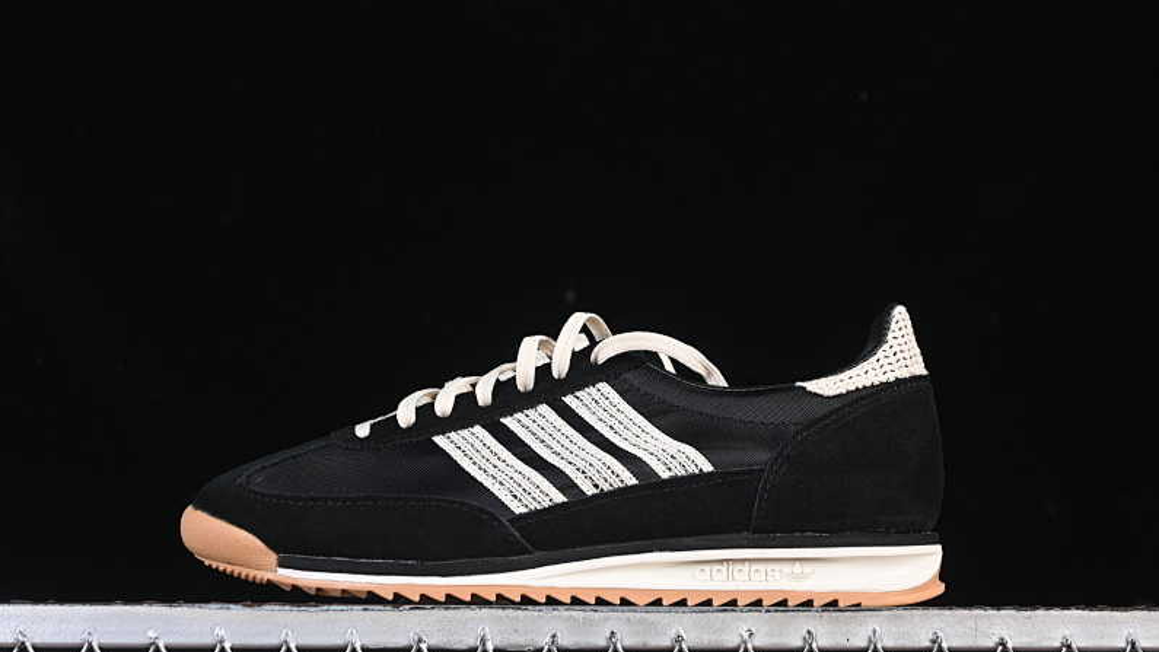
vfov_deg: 15.3
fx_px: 2428
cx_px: 582
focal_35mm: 79
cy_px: 362
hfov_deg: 26.9
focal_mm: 50
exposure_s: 1/60
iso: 160
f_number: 6.3
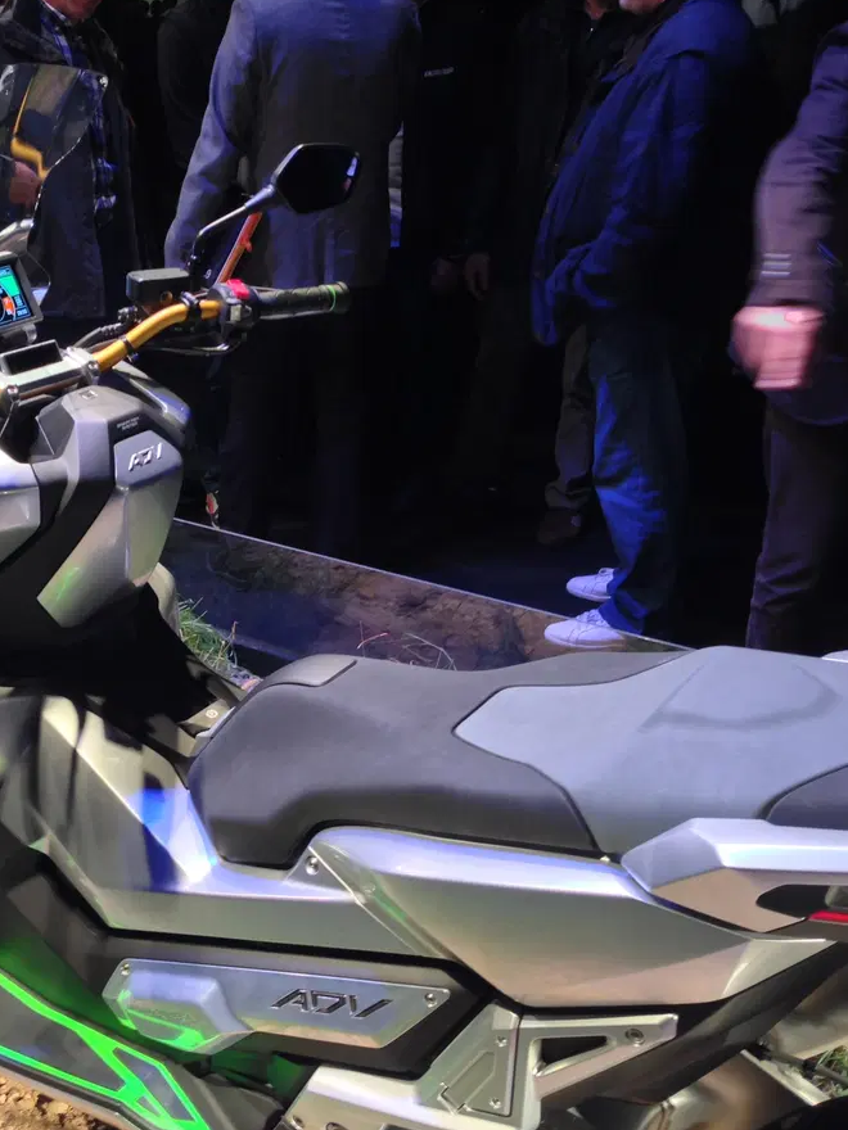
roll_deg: +3.2
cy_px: 560
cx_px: 154
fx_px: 1470
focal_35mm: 45
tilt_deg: -24.1
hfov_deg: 31.3
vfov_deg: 42.1
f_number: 2.4
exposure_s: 1/20
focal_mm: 4.12
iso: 64
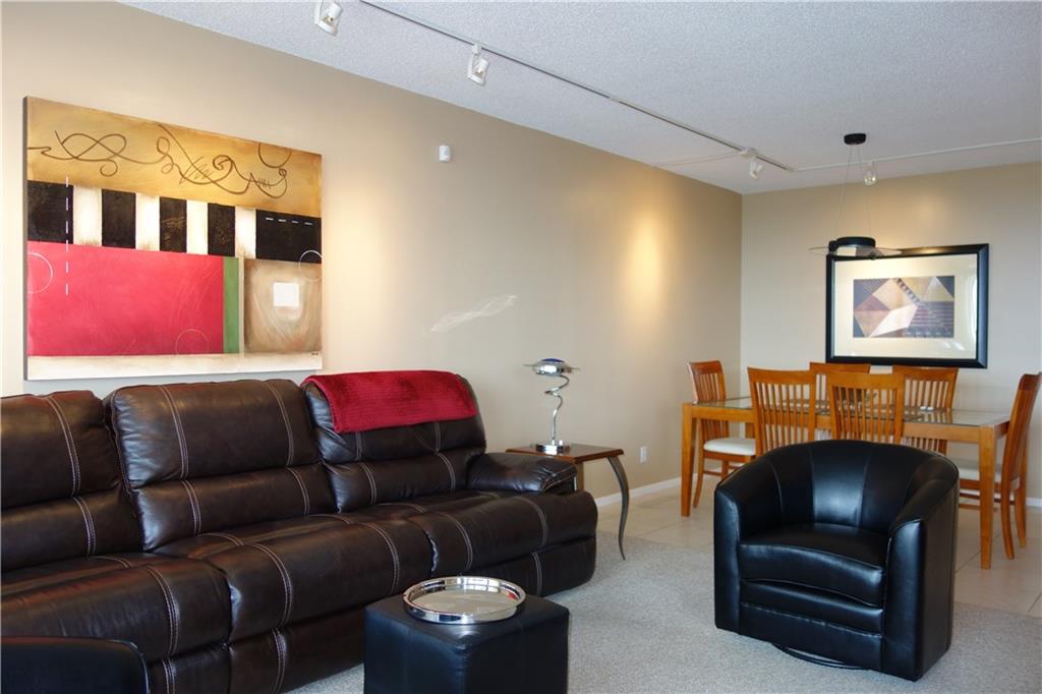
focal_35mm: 28
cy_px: 347
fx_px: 810
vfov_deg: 46.4
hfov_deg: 65.5
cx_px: 521
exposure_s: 1/40
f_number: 1.8
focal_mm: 10.4
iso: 125
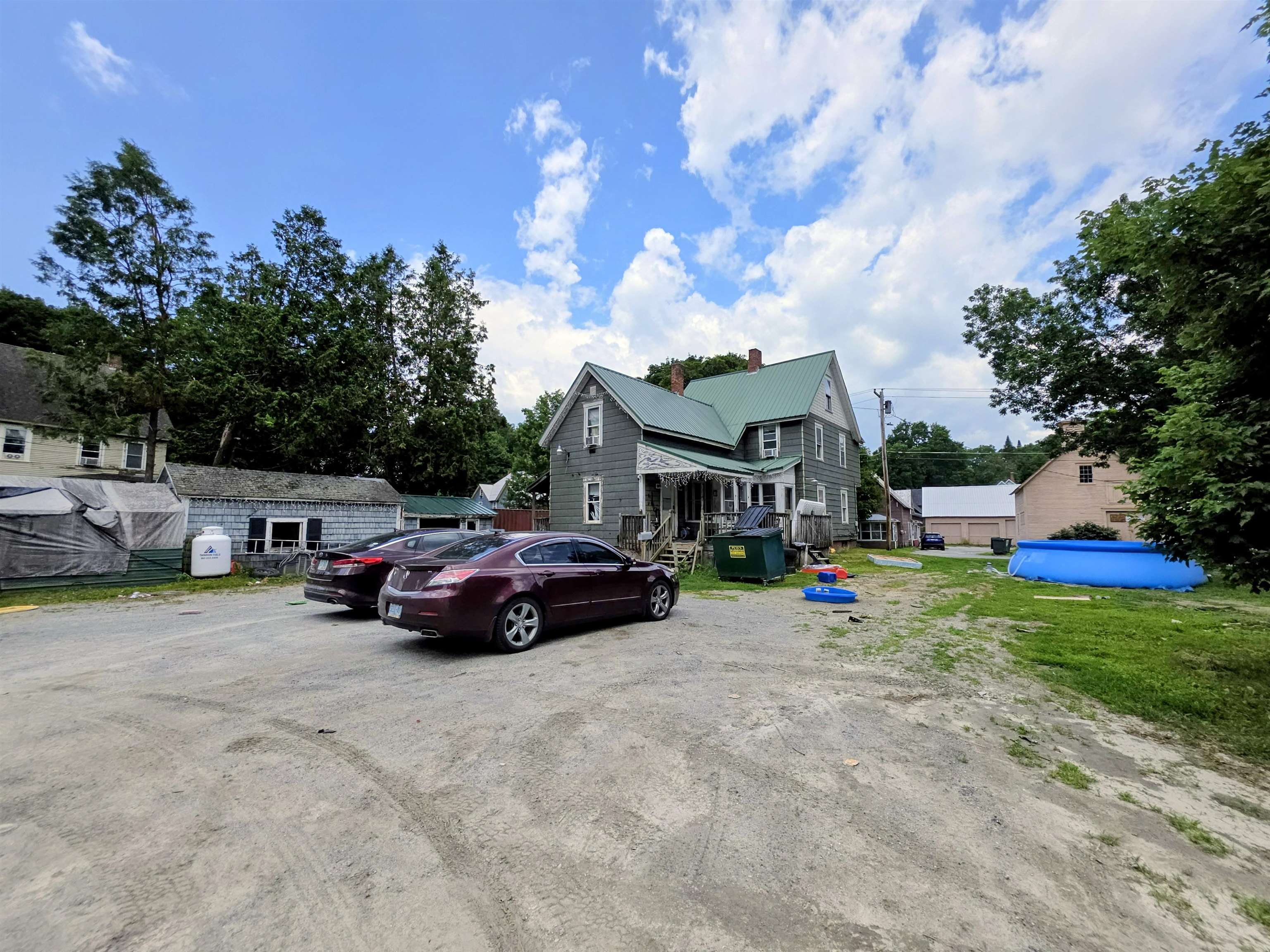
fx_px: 477
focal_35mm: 13
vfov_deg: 89.9
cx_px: 635
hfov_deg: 106.2
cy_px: 476
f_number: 1.9
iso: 20
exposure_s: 1/1044
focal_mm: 2.2
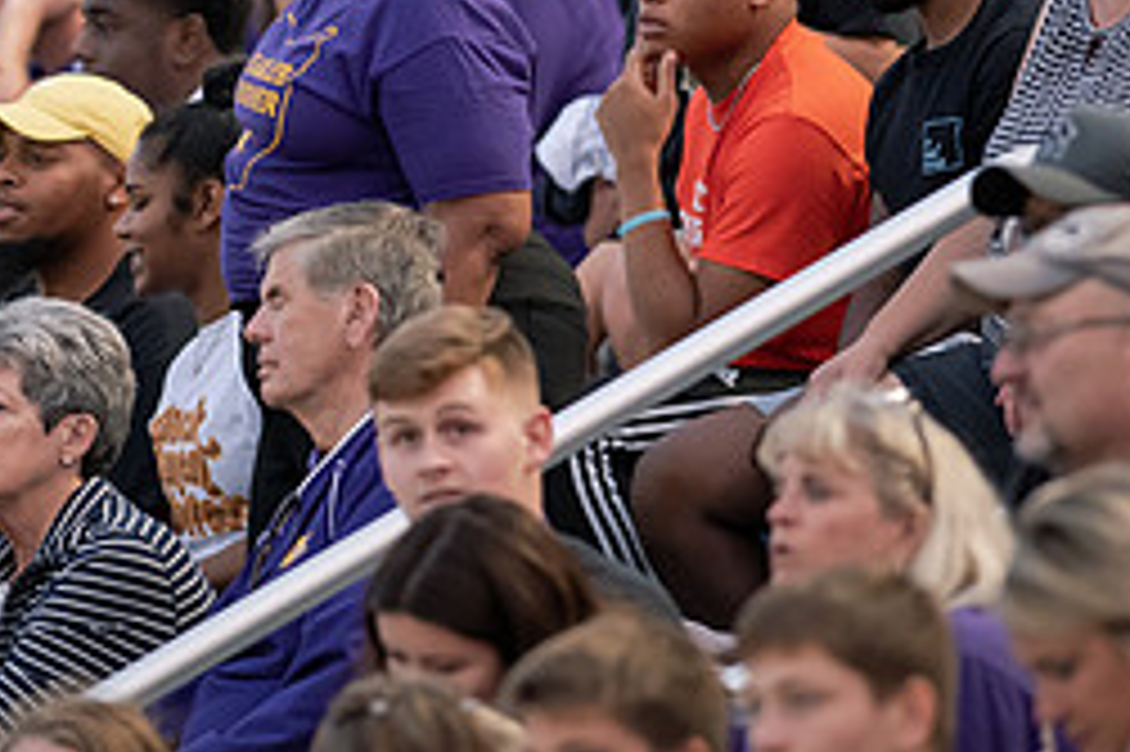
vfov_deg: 2.0
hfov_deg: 3.0
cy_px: 16
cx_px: 338
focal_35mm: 693
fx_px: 21737
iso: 2500
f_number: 2.8
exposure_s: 1/800
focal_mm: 300
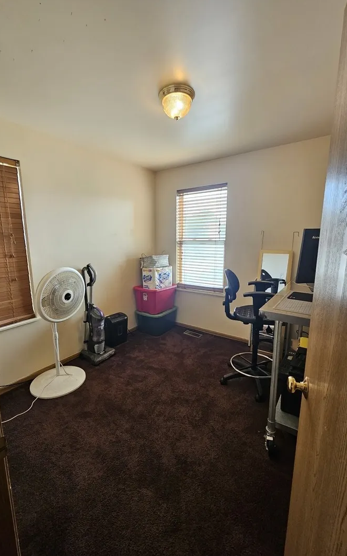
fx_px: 212
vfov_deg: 105.3
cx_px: 167
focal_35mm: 14
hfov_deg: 78.6
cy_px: 277
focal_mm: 2.2
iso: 100
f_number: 2.2
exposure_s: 1/60
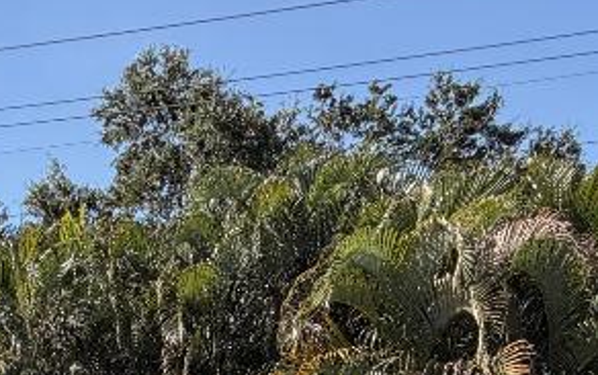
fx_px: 848
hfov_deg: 35.3
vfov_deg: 18.6
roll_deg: -0.5
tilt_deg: -12.8
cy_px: 699
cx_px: 4
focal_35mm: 52
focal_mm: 2.22
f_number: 2.2
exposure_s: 1/709
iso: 40
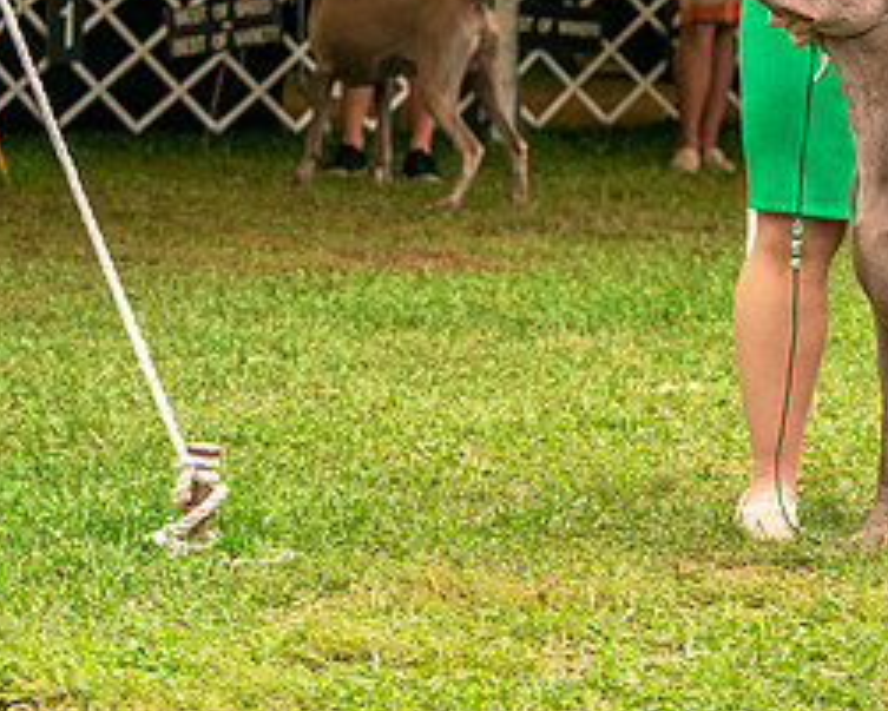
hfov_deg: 10.8
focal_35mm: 177
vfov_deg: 8.7
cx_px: 784
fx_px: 4654
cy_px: 4
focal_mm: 70
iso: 500
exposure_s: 1/1250
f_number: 3.5
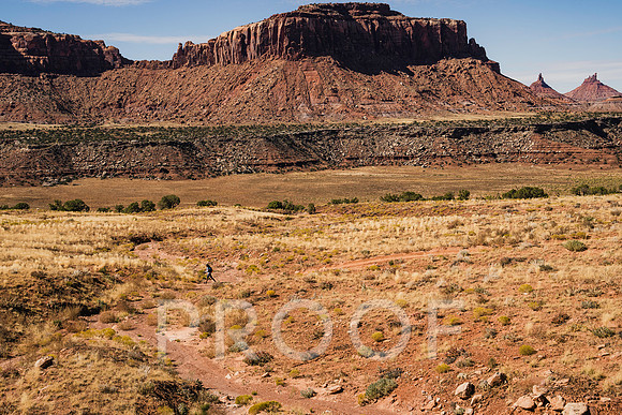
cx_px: 311
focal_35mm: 55
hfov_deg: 36.2
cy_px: 208
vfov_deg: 24.6
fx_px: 950
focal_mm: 55
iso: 160
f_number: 7.1
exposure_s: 1/640
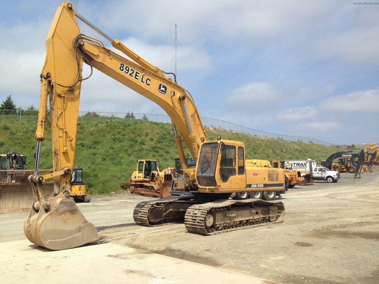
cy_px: 142
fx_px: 361
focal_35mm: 33
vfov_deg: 42.9
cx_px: 190
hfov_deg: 55.4
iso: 50
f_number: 2.4
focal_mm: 4.12
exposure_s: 1/2169
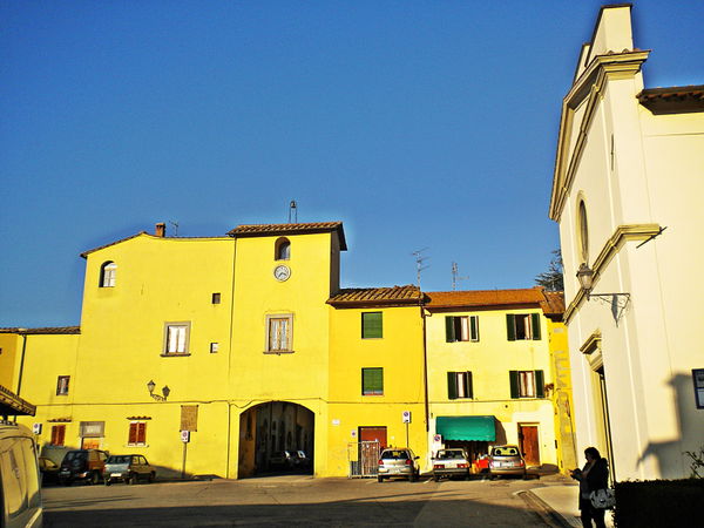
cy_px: 264
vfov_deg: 40.7
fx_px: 712
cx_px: 352
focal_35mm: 35
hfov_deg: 52.6
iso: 80
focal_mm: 6.3
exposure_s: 1/644
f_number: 4.6
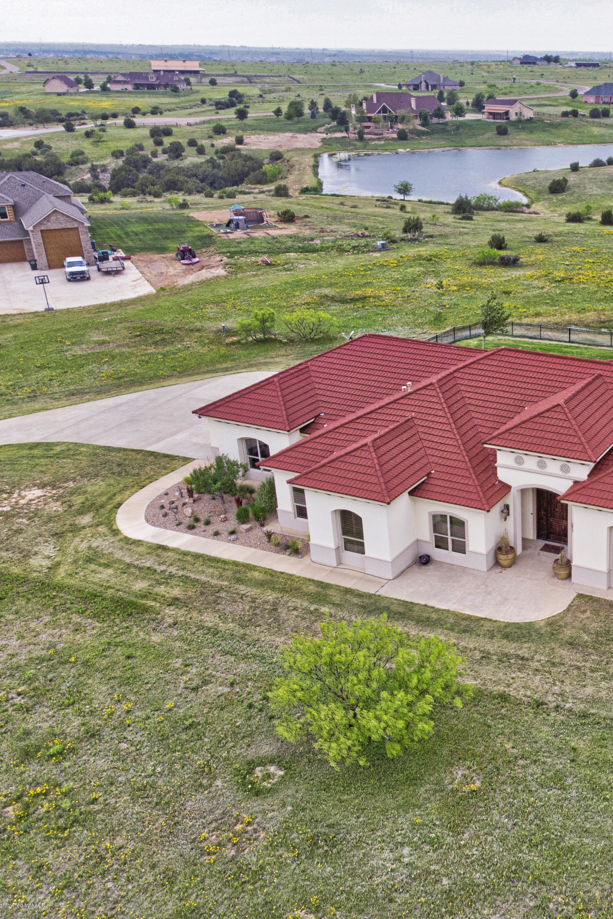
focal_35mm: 34
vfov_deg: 55.8
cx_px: 593
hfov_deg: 35.7
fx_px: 868
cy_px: 465
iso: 100
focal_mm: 4.5
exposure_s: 1/160
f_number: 2.8
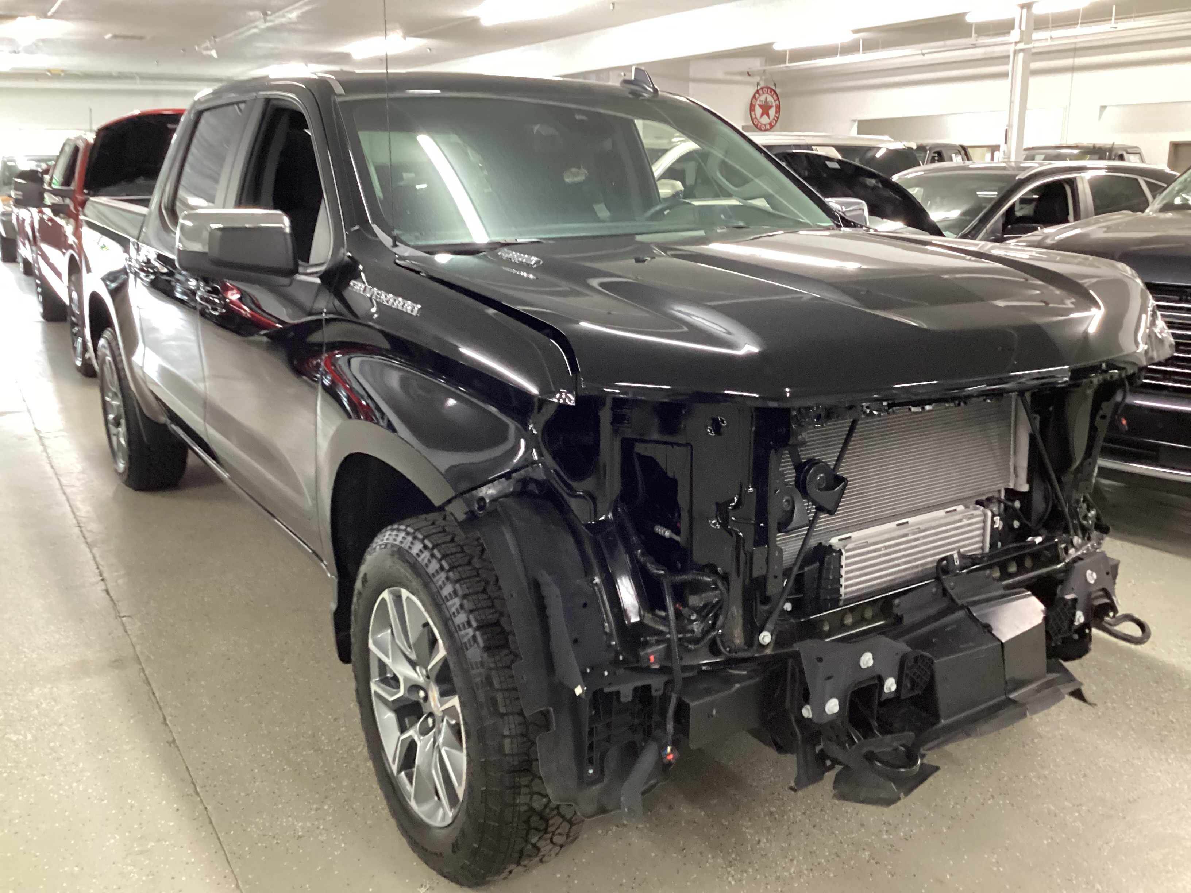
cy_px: 446
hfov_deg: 58.4
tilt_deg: -17.8
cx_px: 596
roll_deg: +0.5
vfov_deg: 45.4
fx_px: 1067
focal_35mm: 31
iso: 500
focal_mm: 3.3
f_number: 2.4
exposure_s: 1/30
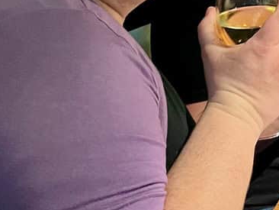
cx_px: 317
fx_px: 573
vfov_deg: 19.6
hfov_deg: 25.2
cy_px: -36
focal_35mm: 71
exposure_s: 1/33
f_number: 1.5
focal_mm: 5.7
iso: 400
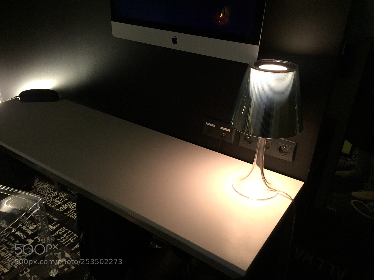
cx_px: 187
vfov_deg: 48.2
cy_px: 140
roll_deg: -2.5
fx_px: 313
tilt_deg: -25.4
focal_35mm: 29
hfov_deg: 61.7
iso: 250
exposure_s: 1/20
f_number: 2.2
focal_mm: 4.15
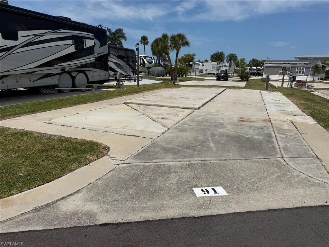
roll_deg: -2.1
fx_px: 228
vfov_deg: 56.8
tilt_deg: -14.0
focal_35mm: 24
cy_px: 124
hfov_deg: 71.6
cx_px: 164
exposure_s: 1/11905
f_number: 1.78
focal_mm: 6.76
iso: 80
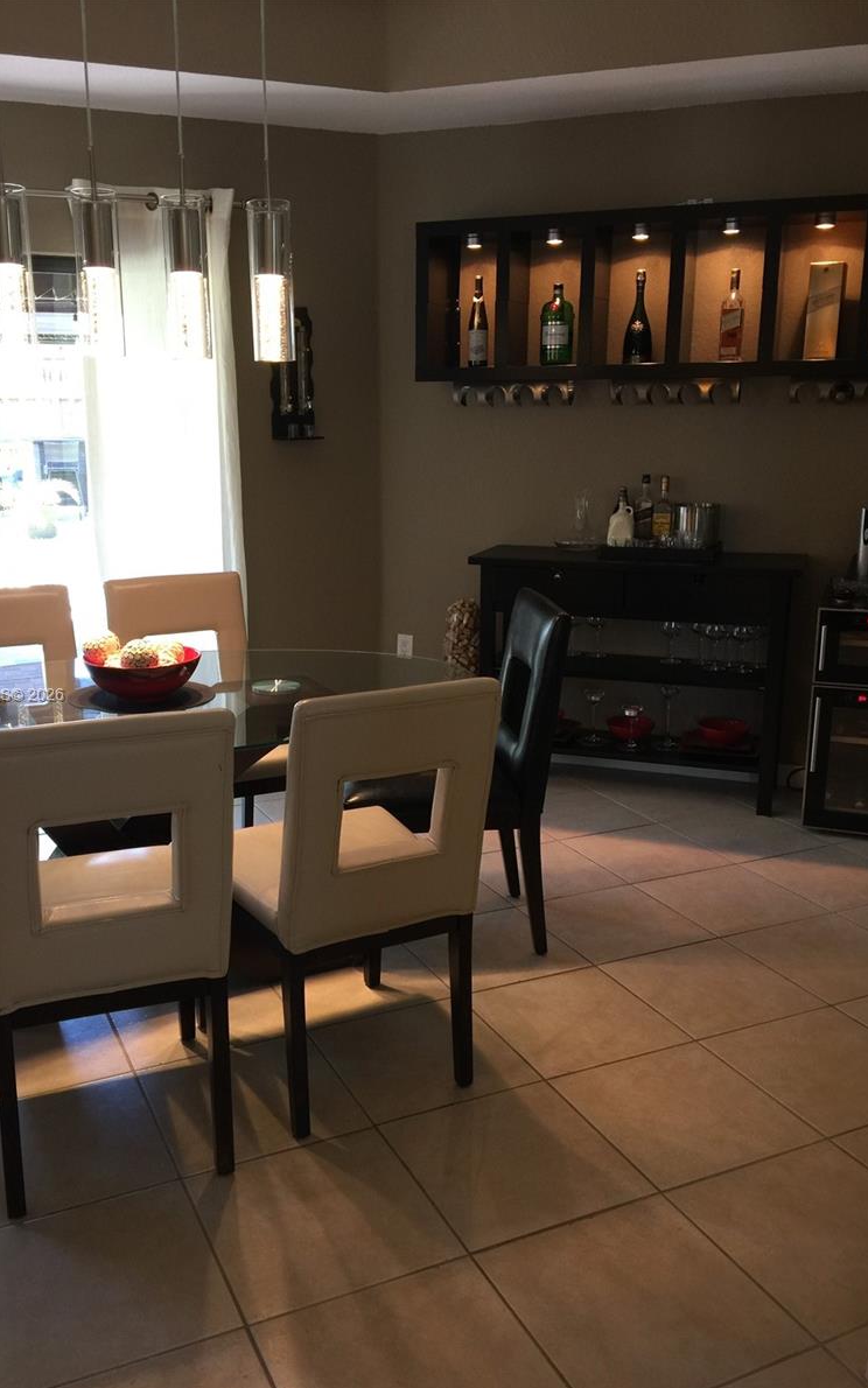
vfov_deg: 61.2
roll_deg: +1.1
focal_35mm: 31
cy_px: 696
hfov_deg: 40.5
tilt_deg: -14.0
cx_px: 373
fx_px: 1173
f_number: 2.2
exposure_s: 1/15
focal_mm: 4.15
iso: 40
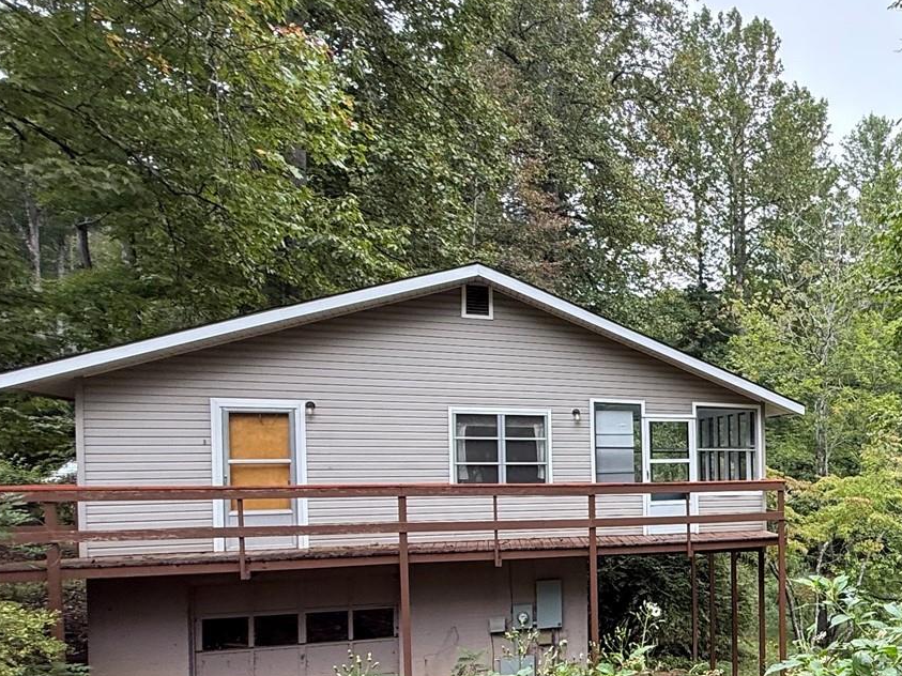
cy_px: 482
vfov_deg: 40.9
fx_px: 886
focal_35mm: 34
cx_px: 998
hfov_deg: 42.2
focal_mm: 2.22
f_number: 2.2
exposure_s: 1/113
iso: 64
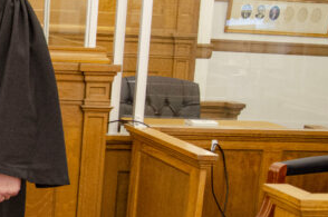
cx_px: -97
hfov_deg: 20.0
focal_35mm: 94
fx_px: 855
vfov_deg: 14.5
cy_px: 156
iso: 1250
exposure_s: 1/80
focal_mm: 24
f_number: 3.5
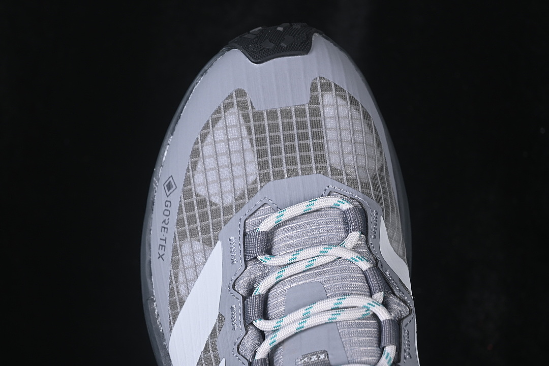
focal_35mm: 75
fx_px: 1144
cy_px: 183
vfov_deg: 18.2
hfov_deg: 27.0
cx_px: 274
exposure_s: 1/60
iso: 160
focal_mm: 50
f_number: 6.3
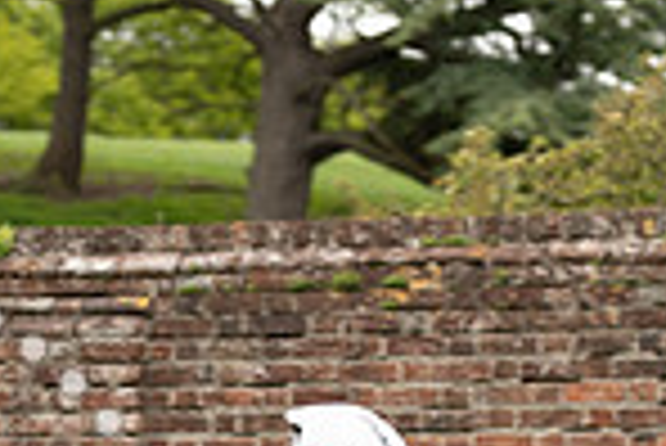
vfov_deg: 4.4
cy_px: 557
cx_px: 322
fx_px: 5722
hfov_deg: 6.7
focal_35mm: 309
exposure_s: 1/1000
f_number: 3.5
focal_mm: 70
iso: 400
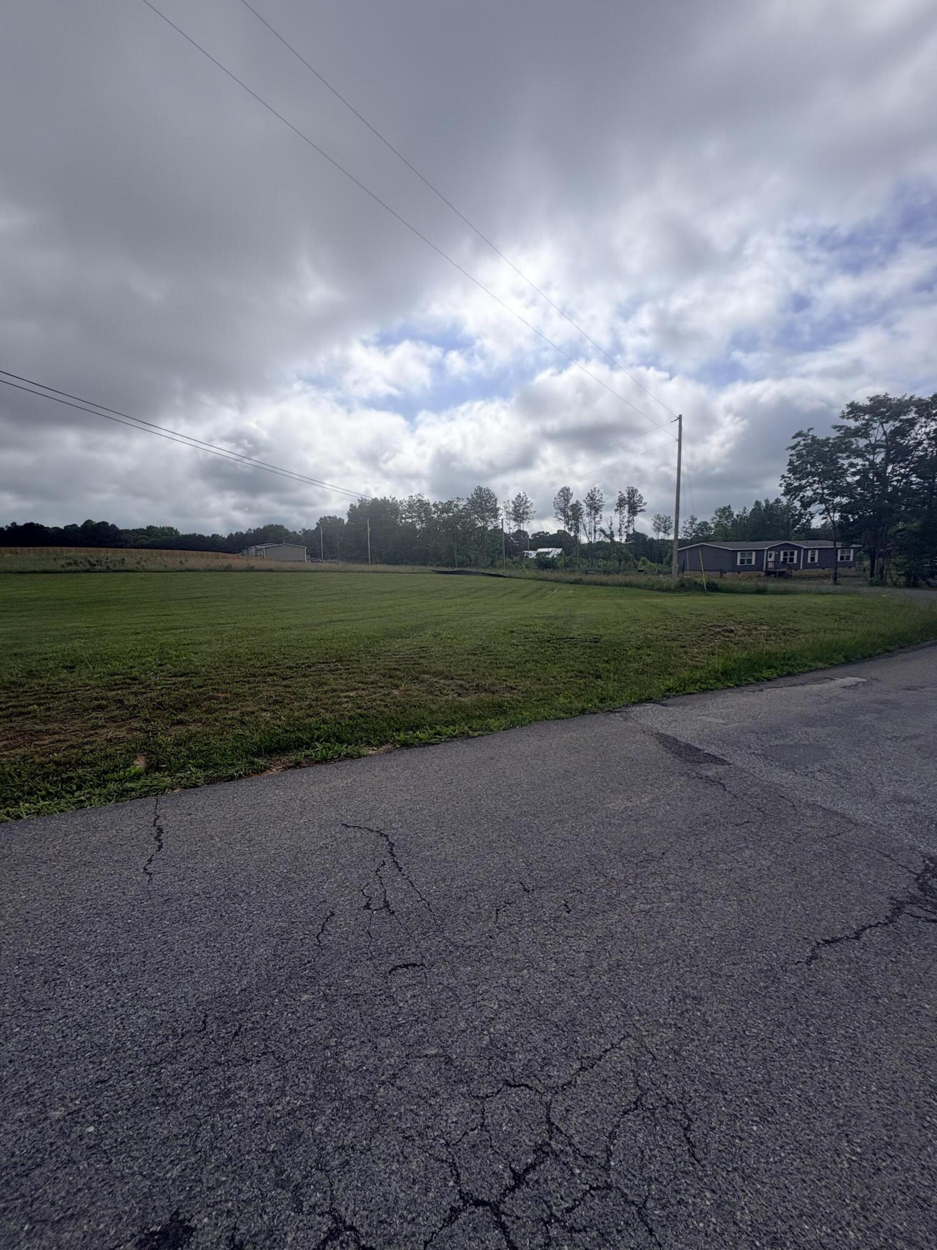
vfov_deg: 102.1
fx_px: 505
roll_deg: +1.0
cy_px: 625
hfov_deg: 85.7
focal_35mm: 14
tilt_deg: -6.9
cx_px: 468
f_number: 2.2
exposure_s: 1/4367
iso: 50
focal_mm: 2.22
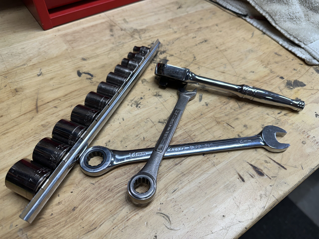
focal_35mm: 24
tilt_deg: -51.5
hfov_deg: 71.6
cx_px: 160
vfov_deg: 56.8
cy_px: 120
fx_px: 221
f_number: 1.78
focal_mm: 6.86
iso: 50
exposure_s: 1/125
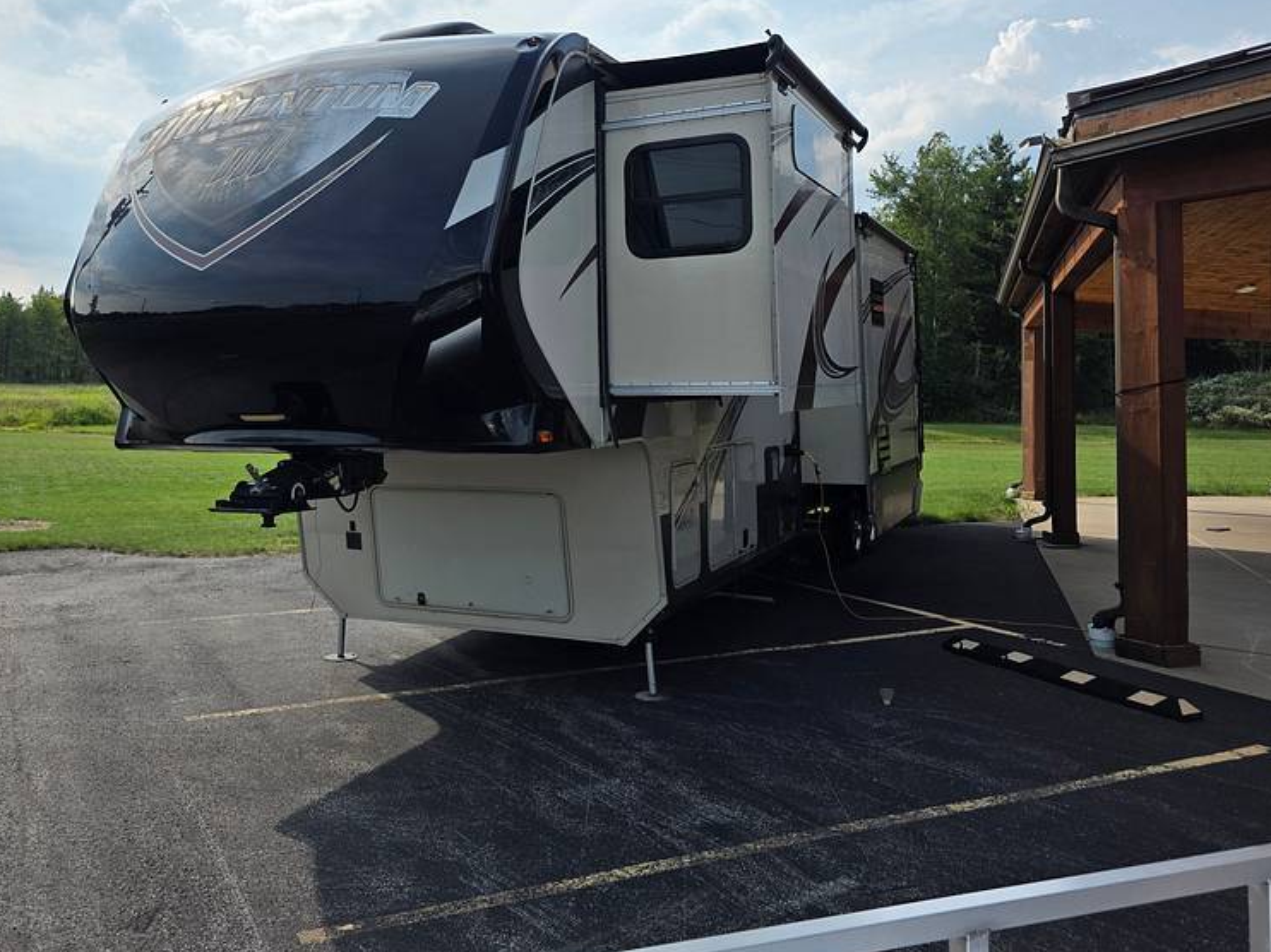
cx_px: 464
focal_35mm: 31
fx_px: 1138
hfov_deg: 57.5
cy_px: 324
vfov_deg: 44.8
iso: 80
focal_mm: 6.3
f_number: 1.7
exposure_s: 1/7944
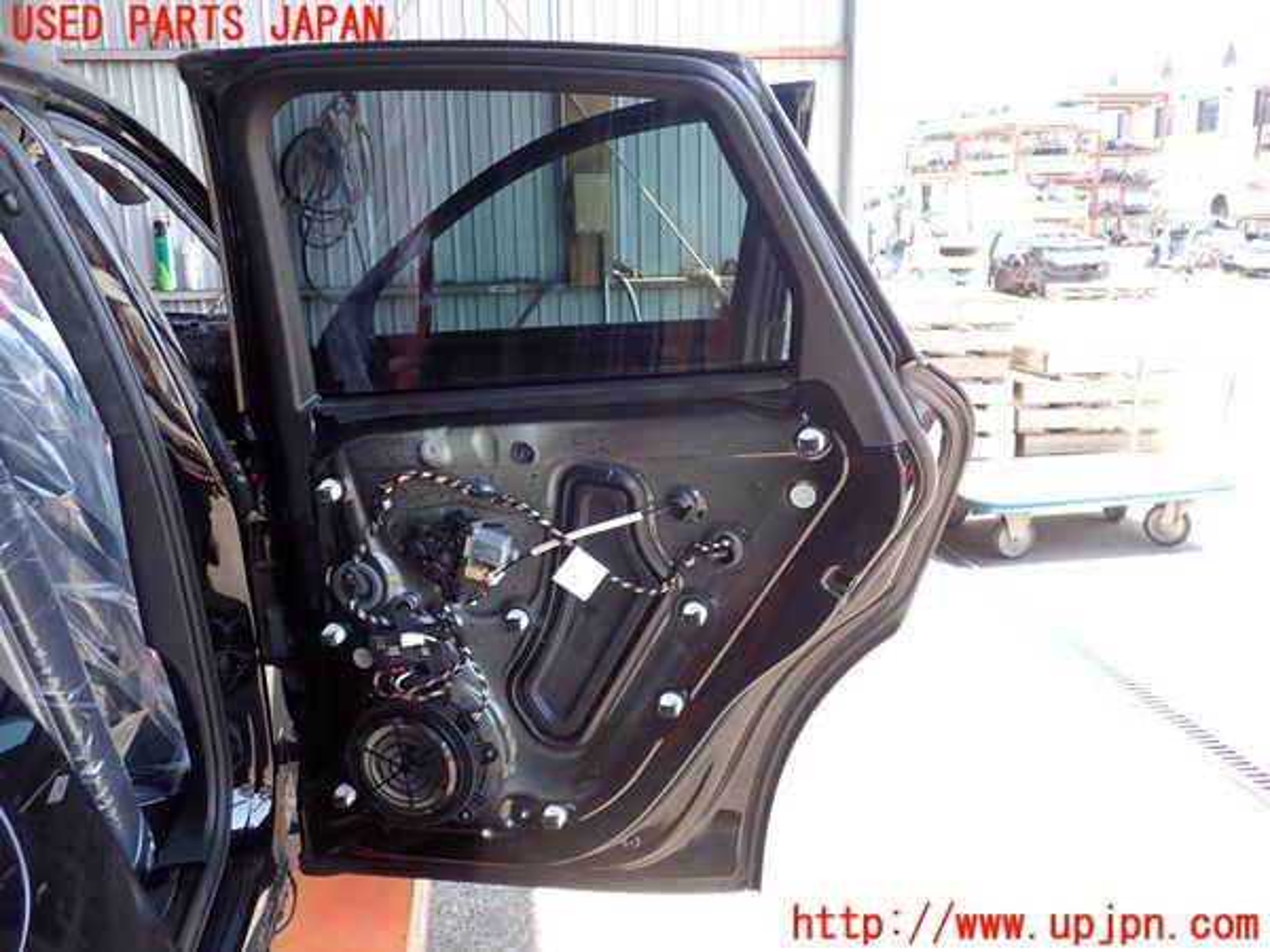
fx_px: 1101
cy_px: 476
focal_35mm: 30
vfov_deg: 46.8
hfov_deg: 60.0
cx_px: 635
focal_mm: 5.4
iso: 100
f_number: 2.3
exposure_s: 1/100
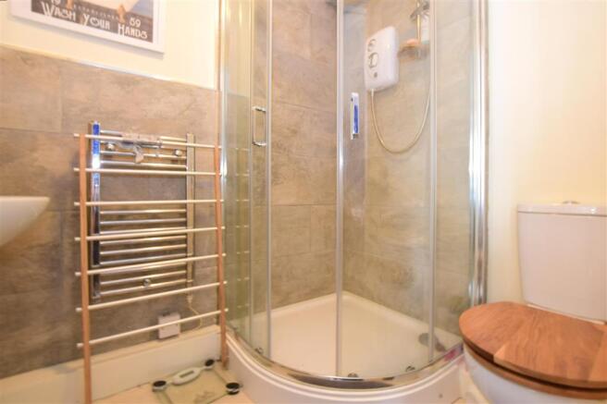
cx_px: 304
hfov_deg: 100.4
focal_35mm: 15
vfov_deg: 77.3
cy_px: 202
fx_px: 253
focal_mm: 10
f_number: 5.6
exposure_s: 1/5
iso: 400
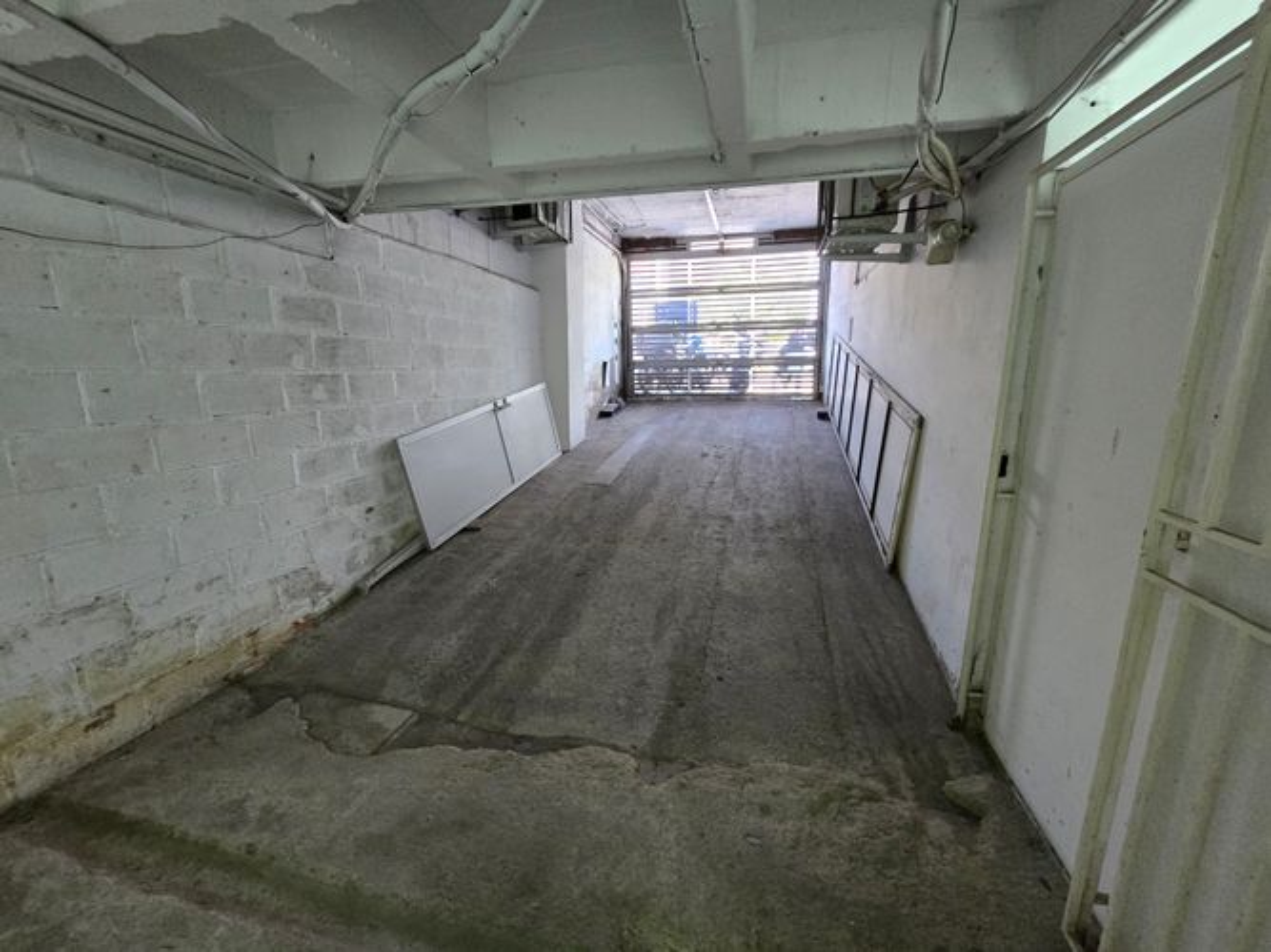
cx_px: 636
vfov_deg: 89.9
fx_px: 477
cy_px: 476
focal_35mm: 13
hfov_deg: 106.2
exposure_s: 1/60
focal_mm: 2.2
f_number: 2.2
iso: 800
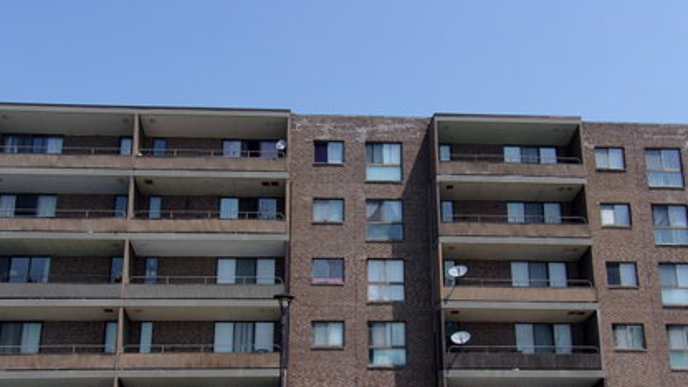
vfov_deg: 31.1
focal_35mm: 38
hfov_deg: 52.8
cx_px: 346
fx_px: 693
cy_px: 227
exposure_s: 1/90
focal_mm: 6.1
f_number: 11.6
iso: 80
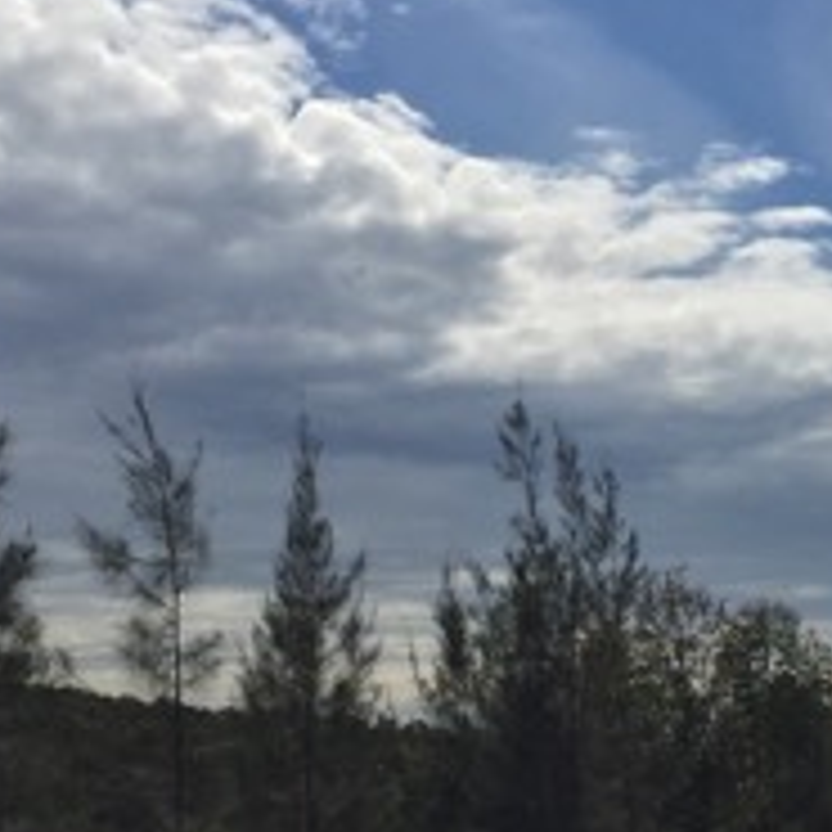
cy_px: 526
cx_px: 612
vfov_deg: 23.9
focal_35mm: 72
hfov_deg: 23.8
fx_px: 1958
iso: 32
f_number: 2.2
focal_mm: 4.15
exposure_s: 1/7937
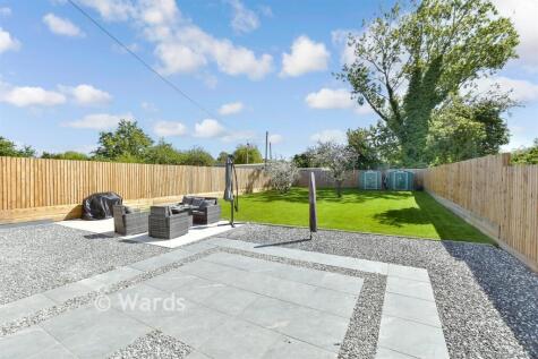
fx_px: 224
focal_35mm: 15
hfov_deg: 100.4
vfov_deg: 77.4
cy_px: 180
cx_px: 269
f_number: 10
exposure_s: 1/400
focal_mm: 10
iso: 500
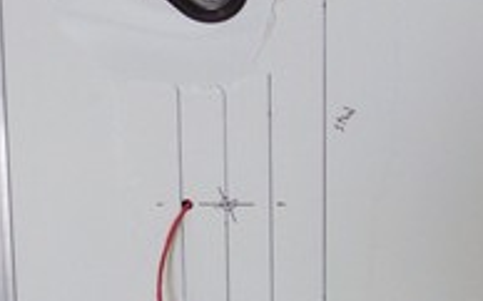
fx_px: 1815
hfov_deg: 15.1
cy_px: 78
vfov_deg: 9.5
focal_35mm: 138
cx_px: 281
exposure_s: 1/30
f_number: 2.8
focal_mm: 5.85
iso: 101
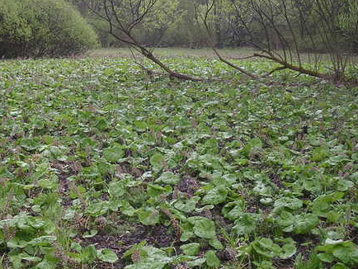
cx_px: 148
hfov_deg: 34.2
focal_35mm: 56
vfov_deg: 25.9
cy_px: 82
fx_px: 579
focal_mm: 5.8
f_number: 2.8
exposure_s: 1/220
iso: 200
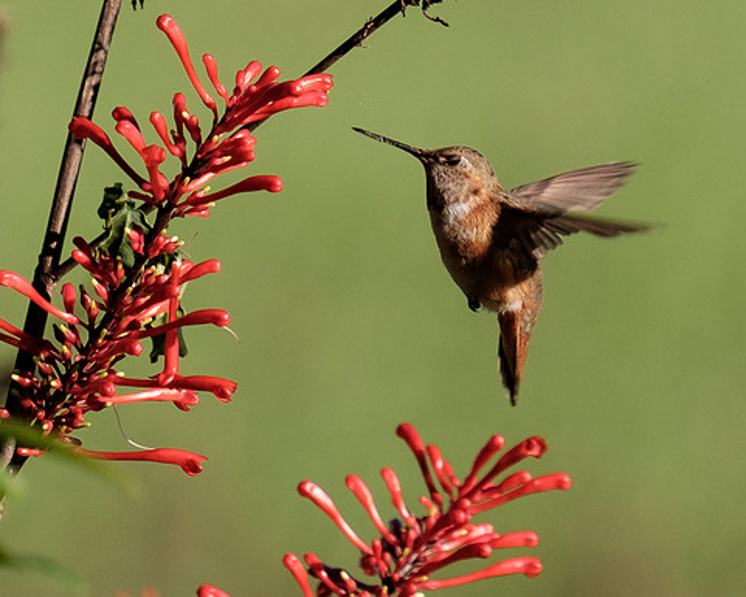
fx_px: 20604
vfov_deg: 1.7
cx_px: 201
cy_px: 282
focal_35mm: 933
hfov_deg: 2.1
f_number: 4.8
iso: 200
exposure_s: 1/1600
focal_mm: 200
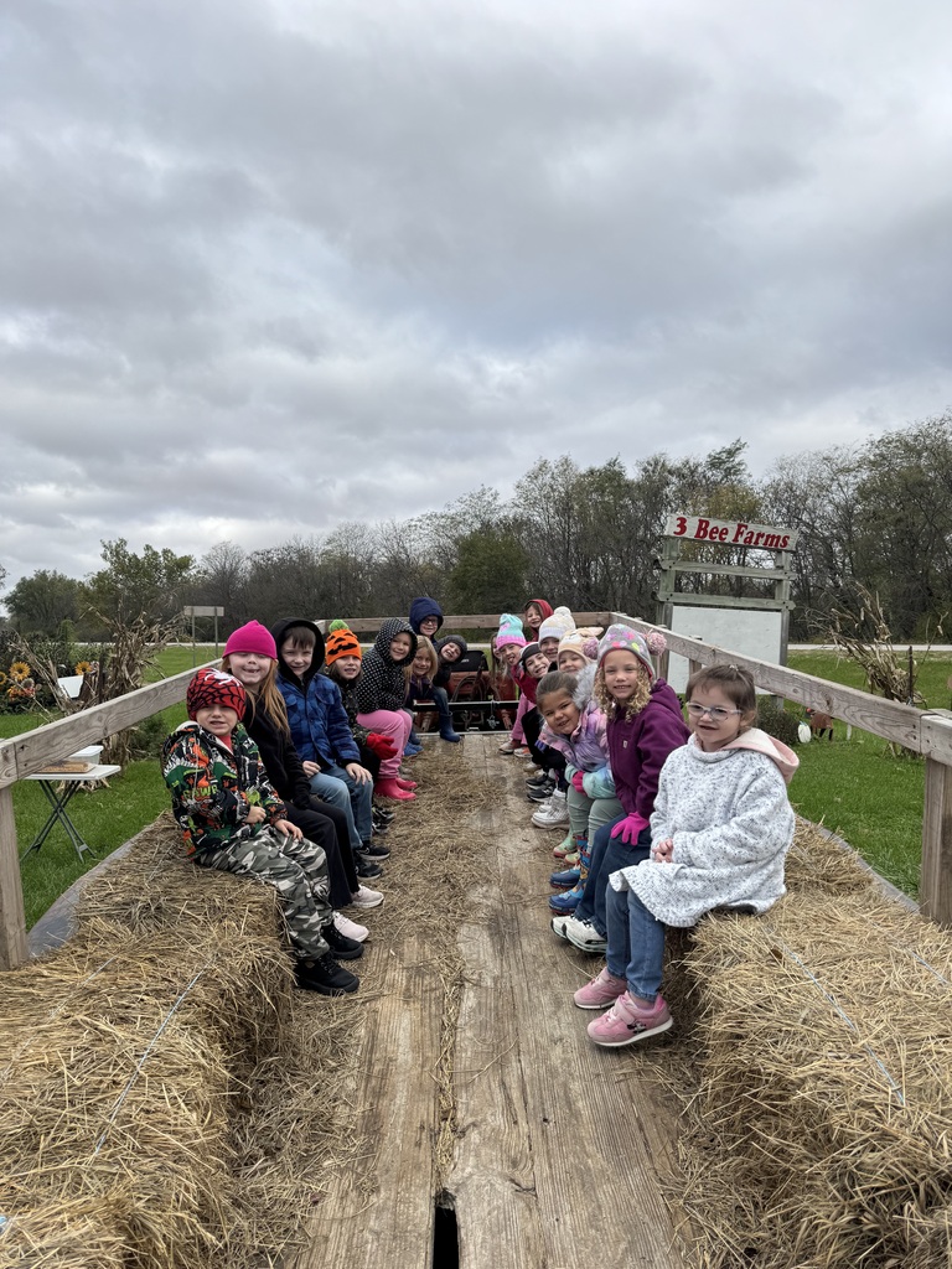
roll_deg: +1.3
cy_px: 634
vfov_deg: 71.6
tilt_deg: +1.4
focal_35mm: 24
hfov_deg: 56.8
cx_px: 476
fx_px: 880
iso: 80
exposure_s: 1/1637
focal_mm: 6.76
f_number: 1.78
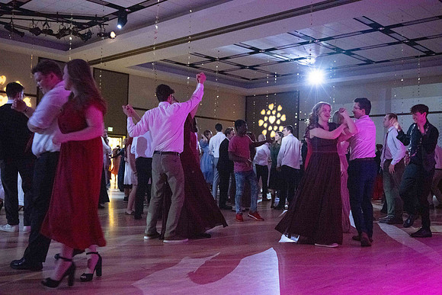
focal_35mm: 38
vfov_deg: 35.1
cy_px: 148
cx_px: 221
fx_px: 467
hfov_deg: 50.7
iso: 8000
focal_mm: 38
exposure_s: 1/80
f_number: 4
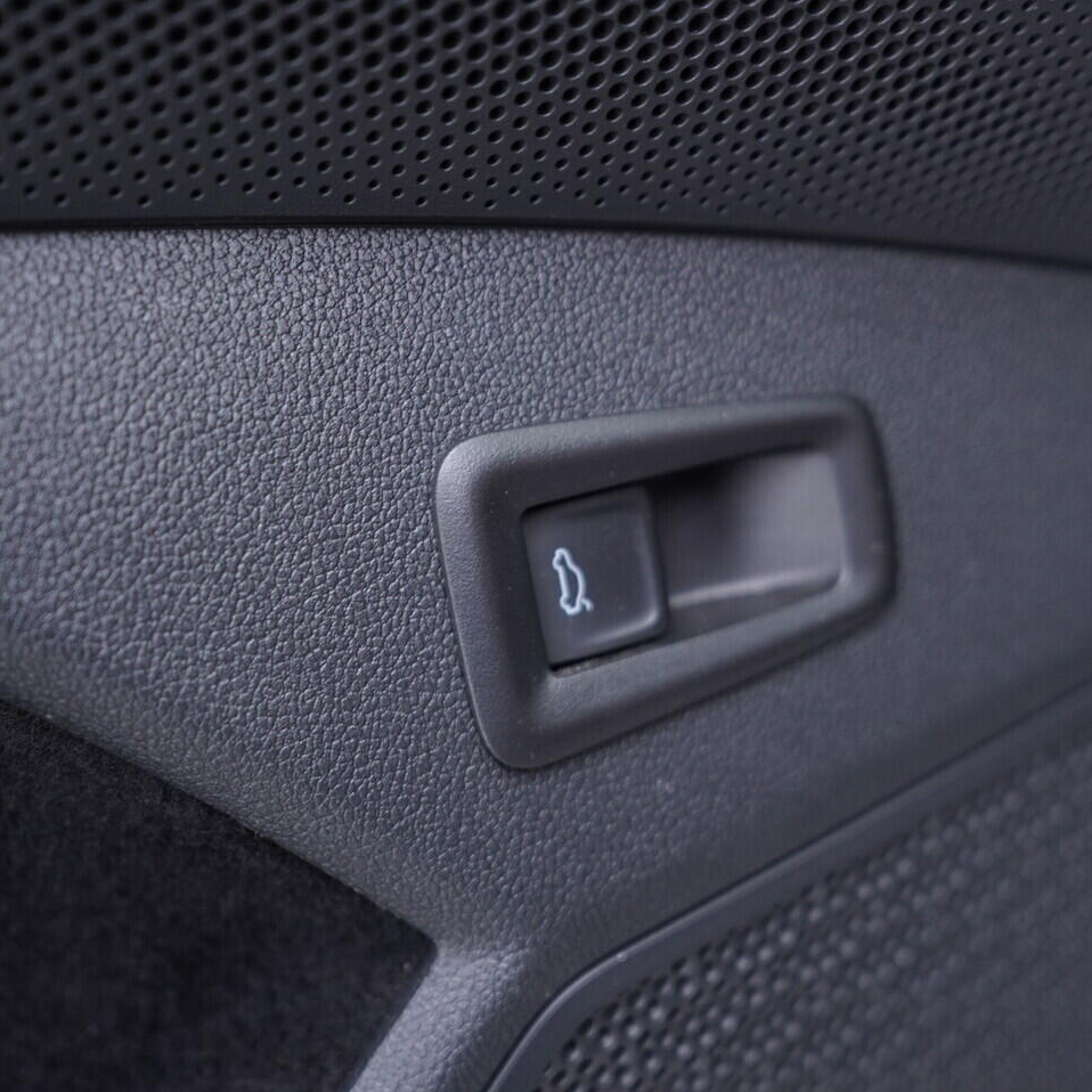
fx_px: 1642
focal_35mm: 46
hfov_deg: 36.8
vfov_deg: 36.8
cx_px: 600
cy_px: 546
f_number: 2.8
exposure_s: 1/40
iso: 500
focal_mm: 24
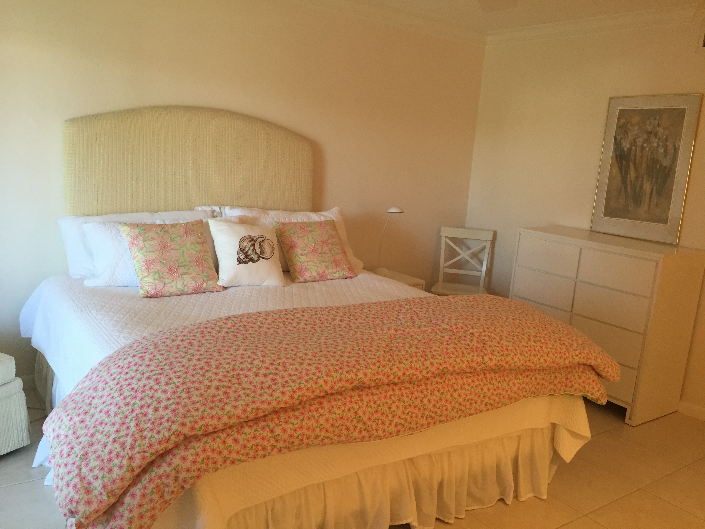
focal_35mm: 29
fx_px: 591
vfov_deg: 48.2
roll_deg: -5.5
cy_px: 264
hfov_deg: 61.7
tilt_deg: -10.0
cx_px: 352
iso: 50
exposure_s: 1/30
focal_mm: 4.15
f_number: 2.2
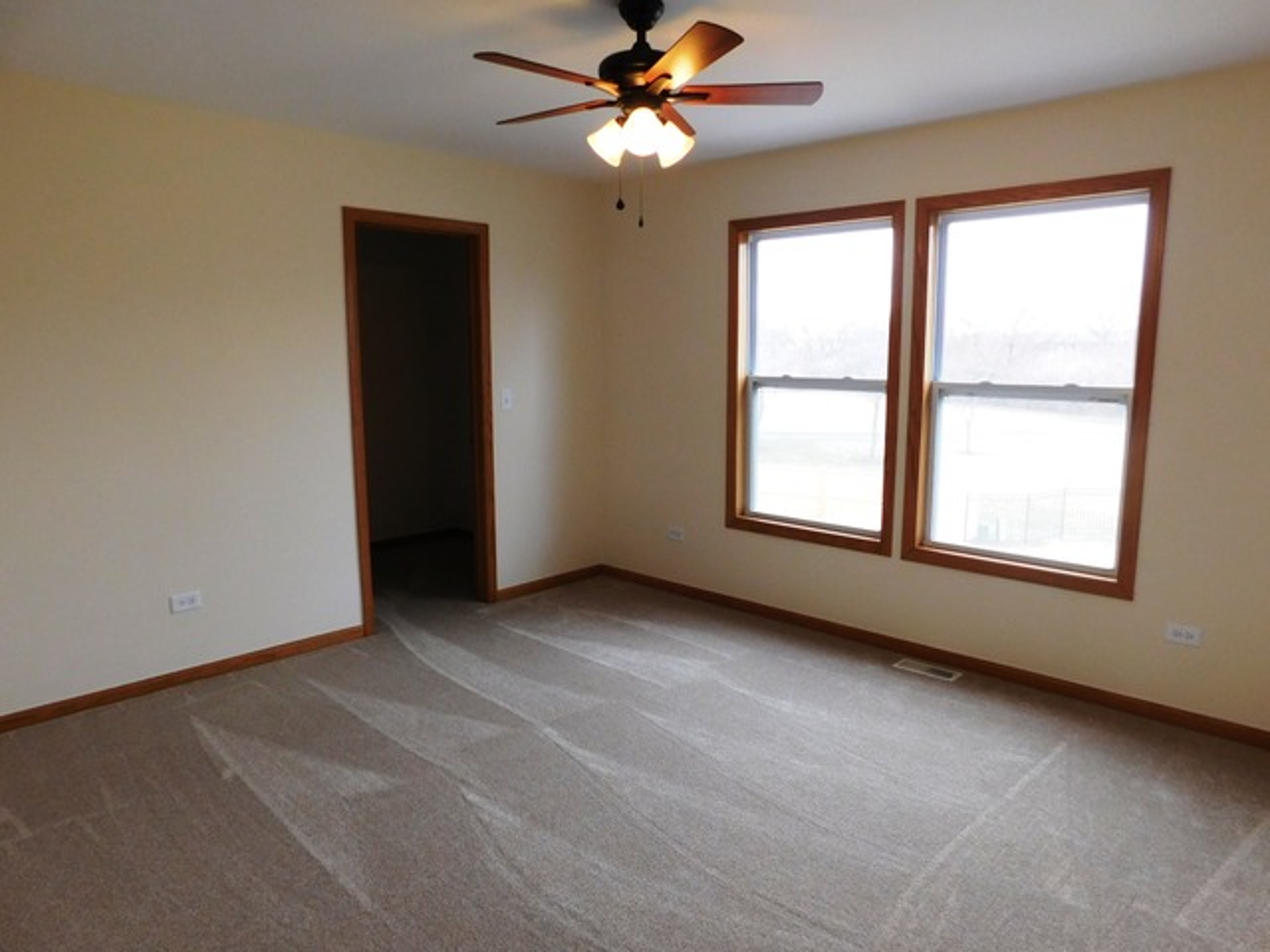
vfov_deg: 58.9
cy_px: 476
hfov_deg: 73.9
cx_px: 635
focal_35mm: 23
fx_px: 844
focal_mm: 4
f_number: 3
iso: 125
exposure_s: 1/80
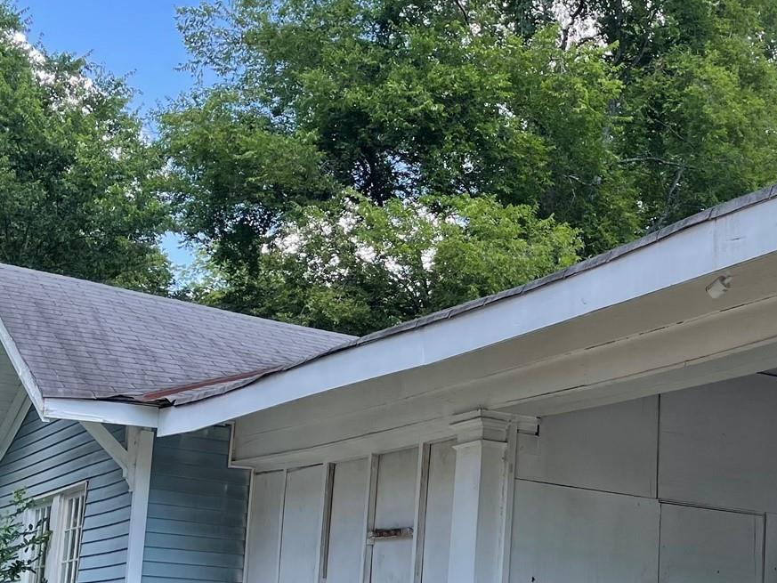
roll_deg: -1.5
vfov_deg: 23.4
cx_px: 698
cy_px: 526
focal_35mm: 61
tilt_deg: +6.8
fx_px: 1369
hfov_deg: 30.3
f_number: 1.6
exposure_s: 1/540
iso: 32
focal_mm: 4.2
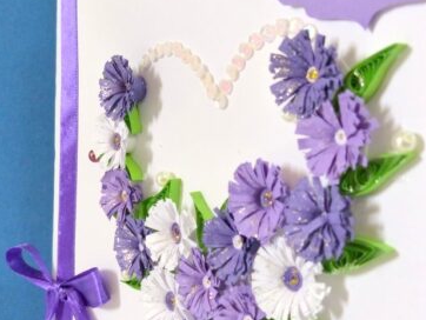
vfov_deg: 27.5
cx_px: 177
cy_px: 173
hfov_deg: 36.1
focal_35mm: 53
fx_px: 653
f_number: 2.8
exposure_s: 1/50
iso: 400
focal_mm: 5.7
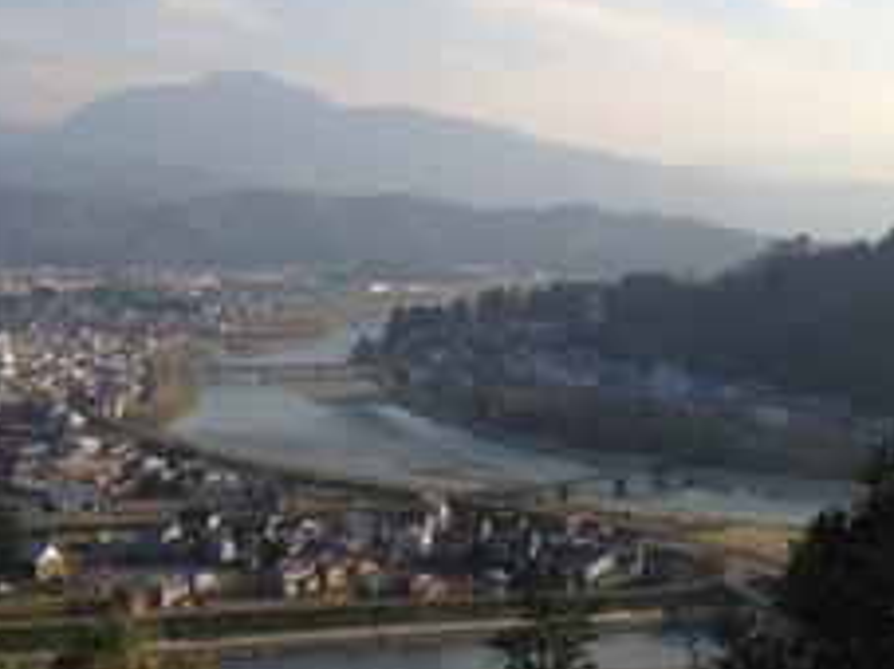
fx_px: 1910
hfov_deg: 26.2
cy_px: 370
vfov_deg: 19.9
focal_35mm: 74
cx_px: 599
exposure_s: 1/1200
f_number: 2.4
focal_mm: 4.28
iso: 50
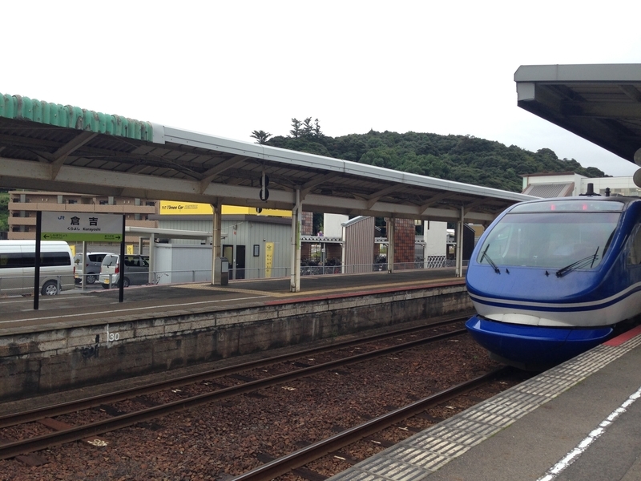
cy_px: 240
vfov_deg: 42.9
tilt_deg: +0.4
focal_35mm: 33
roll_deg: -1.9
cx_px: 320
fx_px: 611
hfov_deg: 55.4
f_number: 2.4
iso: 50
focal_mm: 4.12
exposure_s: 1/179
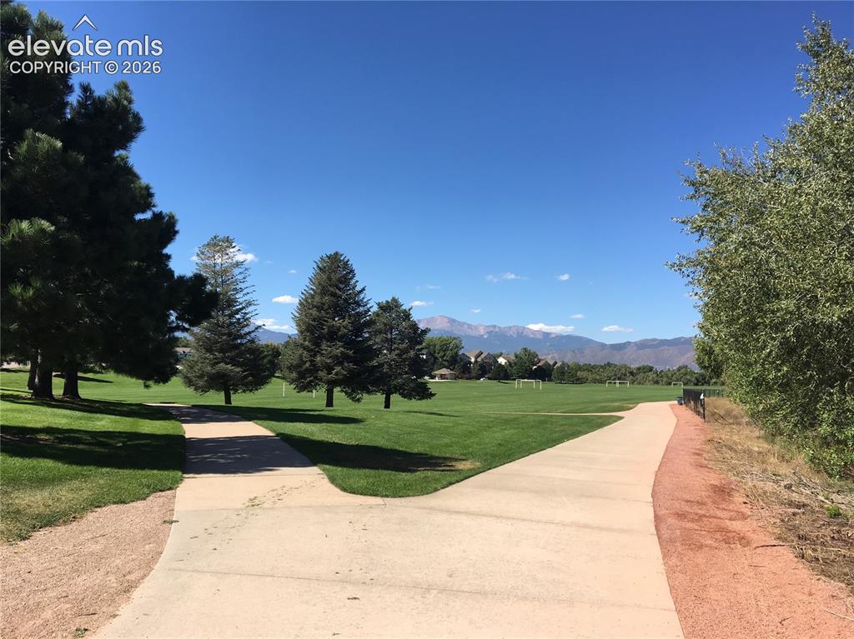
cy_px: 320
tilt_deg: +5.4
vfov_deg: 48.2
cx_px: 427
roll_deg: +0.0
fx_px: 715
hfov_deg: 61.7
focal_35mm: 29
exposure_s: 1/1570
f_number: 2.2
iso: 25
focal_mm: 4.15
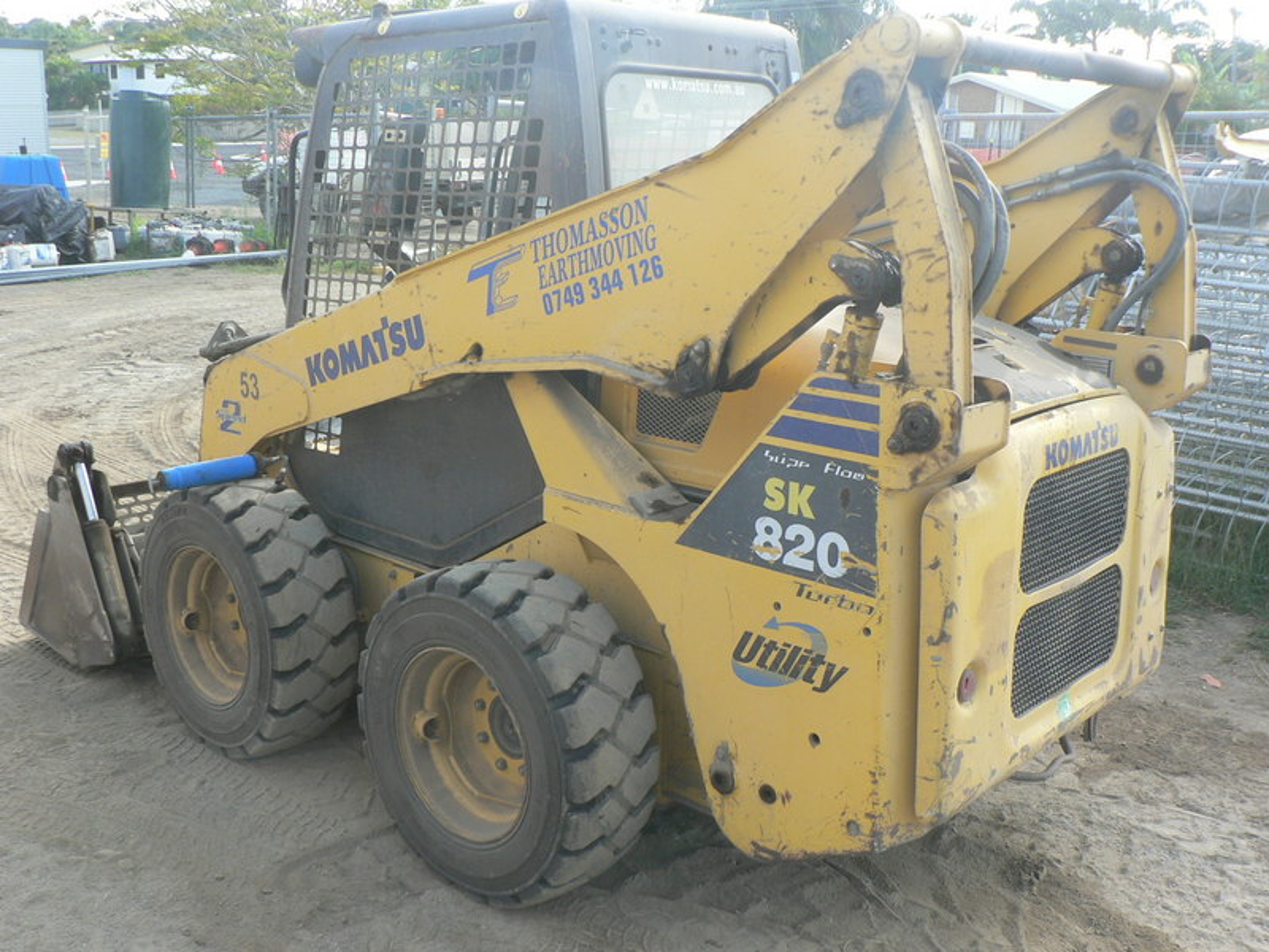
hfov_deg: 51.4
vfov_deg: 39.7
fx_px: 1320
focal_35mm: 36
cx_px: 634
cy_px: 476
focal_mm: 6
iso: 80
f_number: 4
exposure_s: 1/100
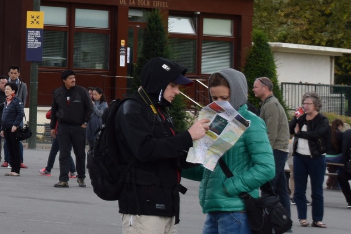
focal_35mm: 226
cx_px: -249
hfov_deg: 8.8
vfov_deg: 6.1
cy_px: -42
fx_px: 2204
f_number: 8
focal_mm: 44
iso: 400
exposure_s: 1/250
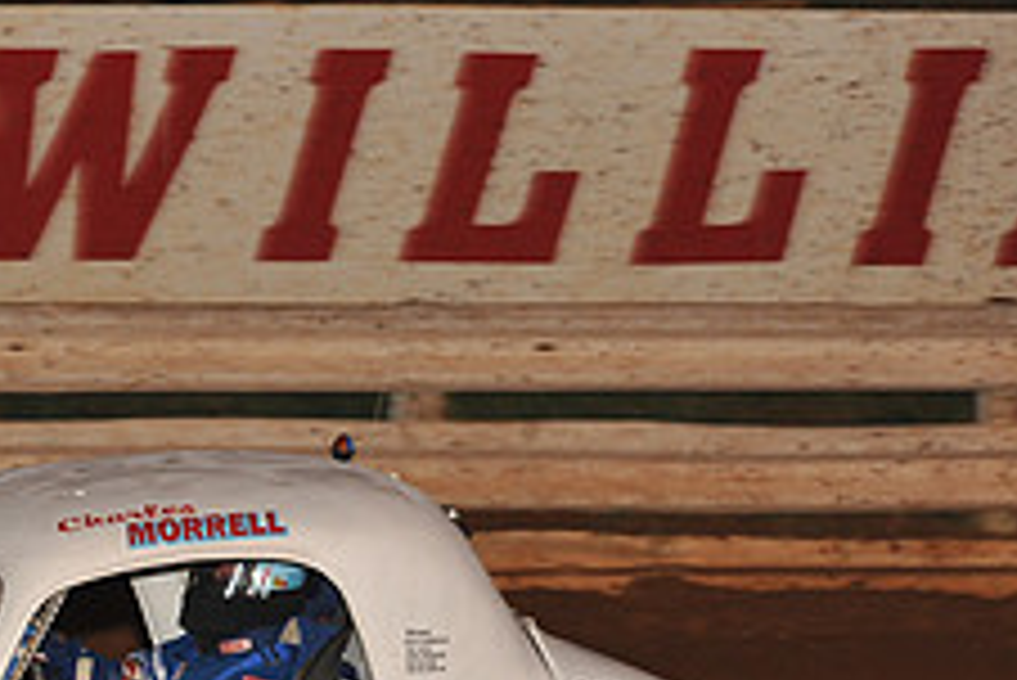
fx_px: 9780
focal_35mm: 346
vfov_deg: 4.0
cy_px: 725
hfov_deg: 5.9
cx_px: -184
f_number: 6.3
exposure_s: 1/320
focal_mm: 135
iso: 800
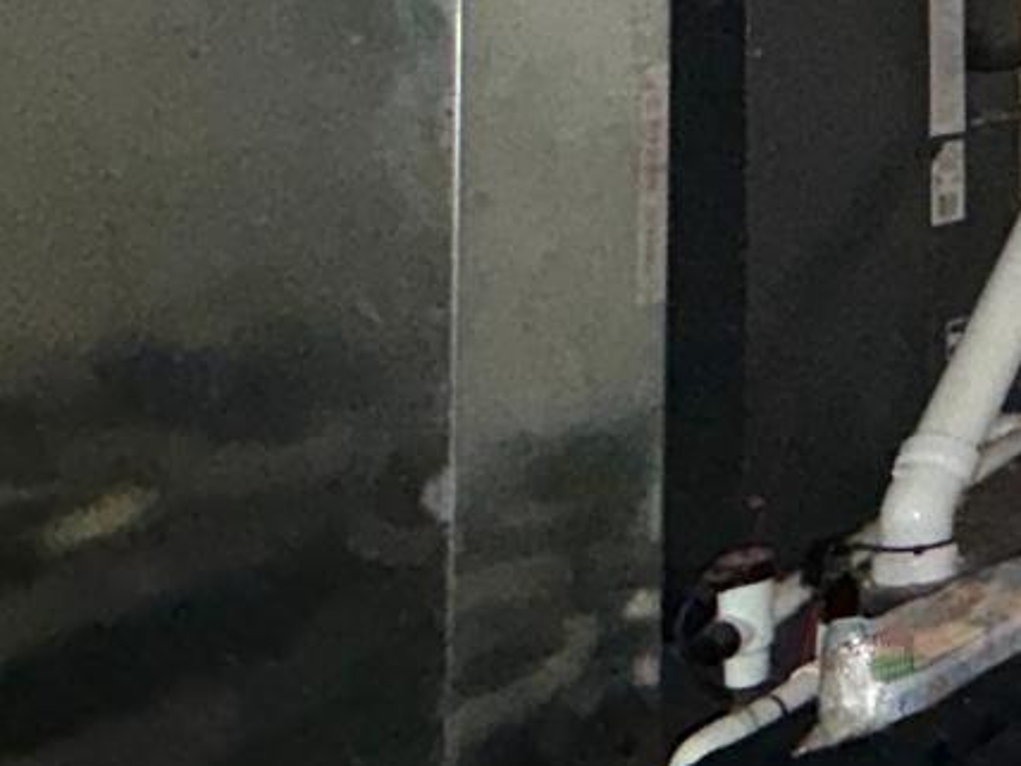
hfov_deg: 18.8
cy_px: -79
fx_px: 1976
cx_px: 2021
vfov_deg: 20.9
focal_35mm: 67
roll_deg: -0.1
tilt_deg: -0.4
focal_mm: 2.22
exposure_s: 1/44
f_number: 2.2
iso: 250
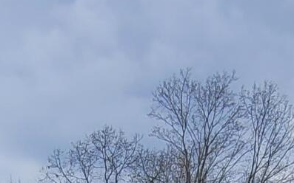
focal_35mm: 104
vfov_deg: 10.4
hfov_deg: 20.0
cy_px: 477
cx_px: 103
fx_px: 833
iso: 50
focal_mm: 2.2
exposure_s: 1/1189
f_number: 2.2
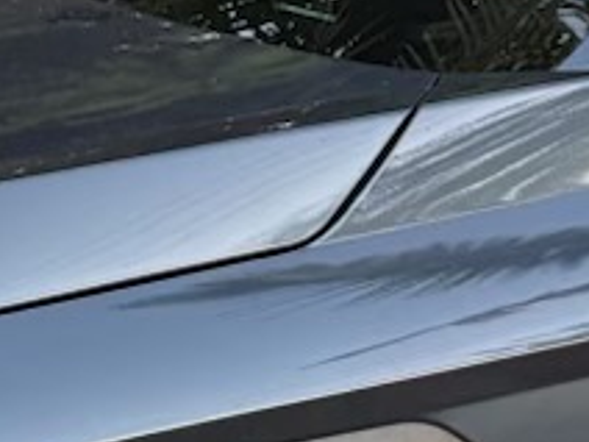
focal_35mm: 196
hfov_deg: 9.8
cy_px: 389
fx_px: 3335
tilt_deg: -14.0
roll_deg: -0.9
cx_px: 839
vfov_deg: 7.6
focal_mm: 5.96
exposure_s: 1/65
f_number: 1.6
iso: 125
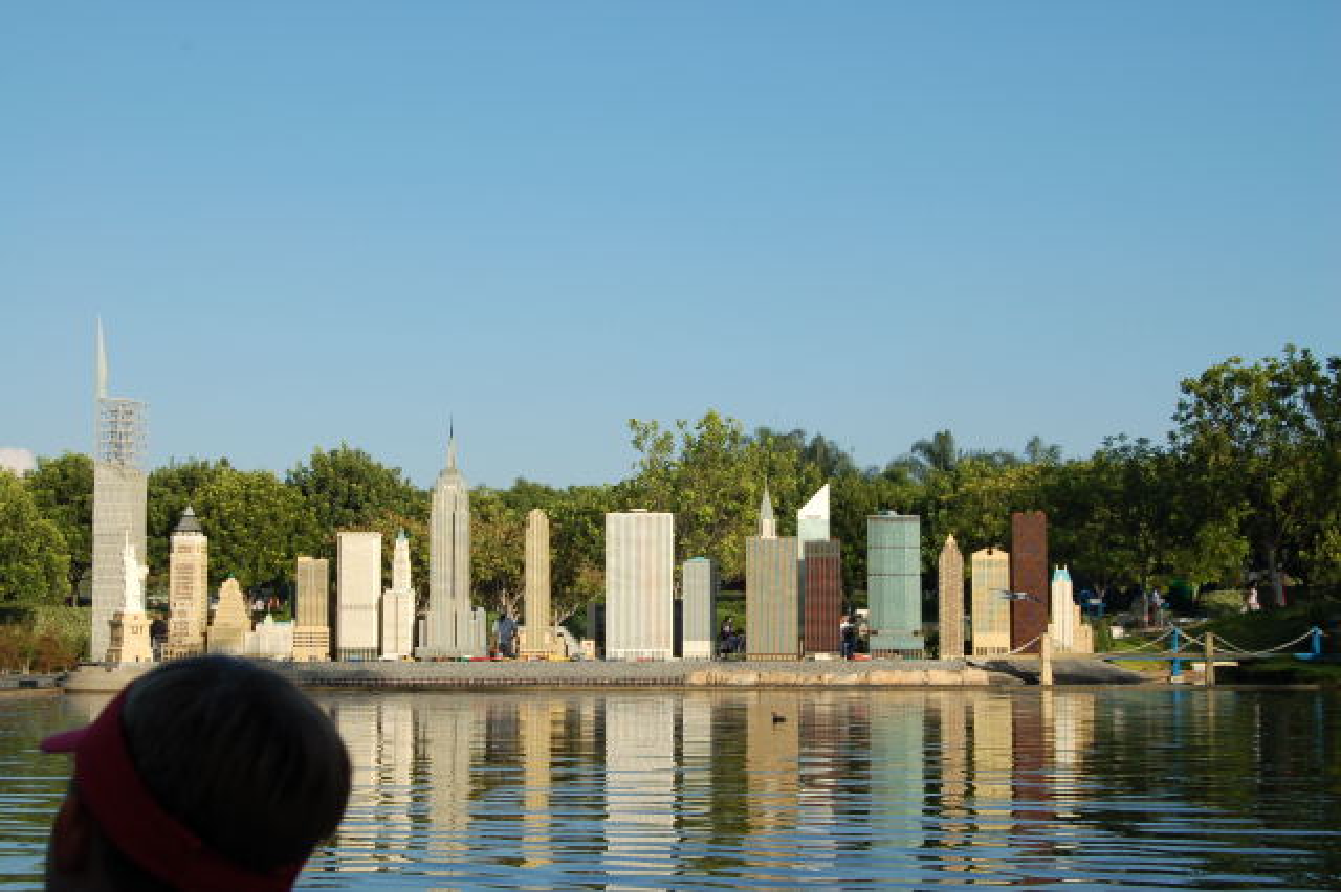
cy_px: 446
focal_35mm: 57
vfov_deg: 23.8
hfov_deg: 35.1
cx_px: 670
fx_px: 2122
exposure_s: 1/320
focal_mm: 38
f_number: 9
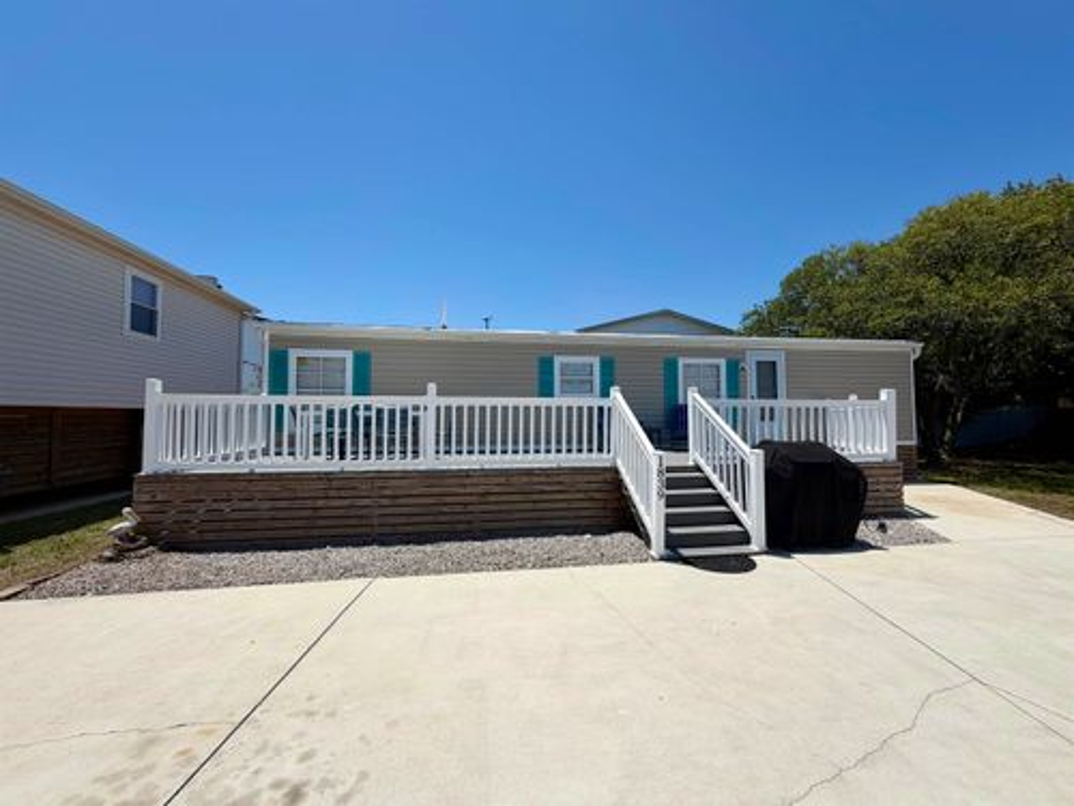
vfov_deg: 85.7
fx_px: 434
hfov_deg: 102.1
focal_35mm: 14
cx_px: 537
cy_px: 403
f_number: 2.2
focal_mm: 2.22
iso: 20
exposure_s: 1/1431
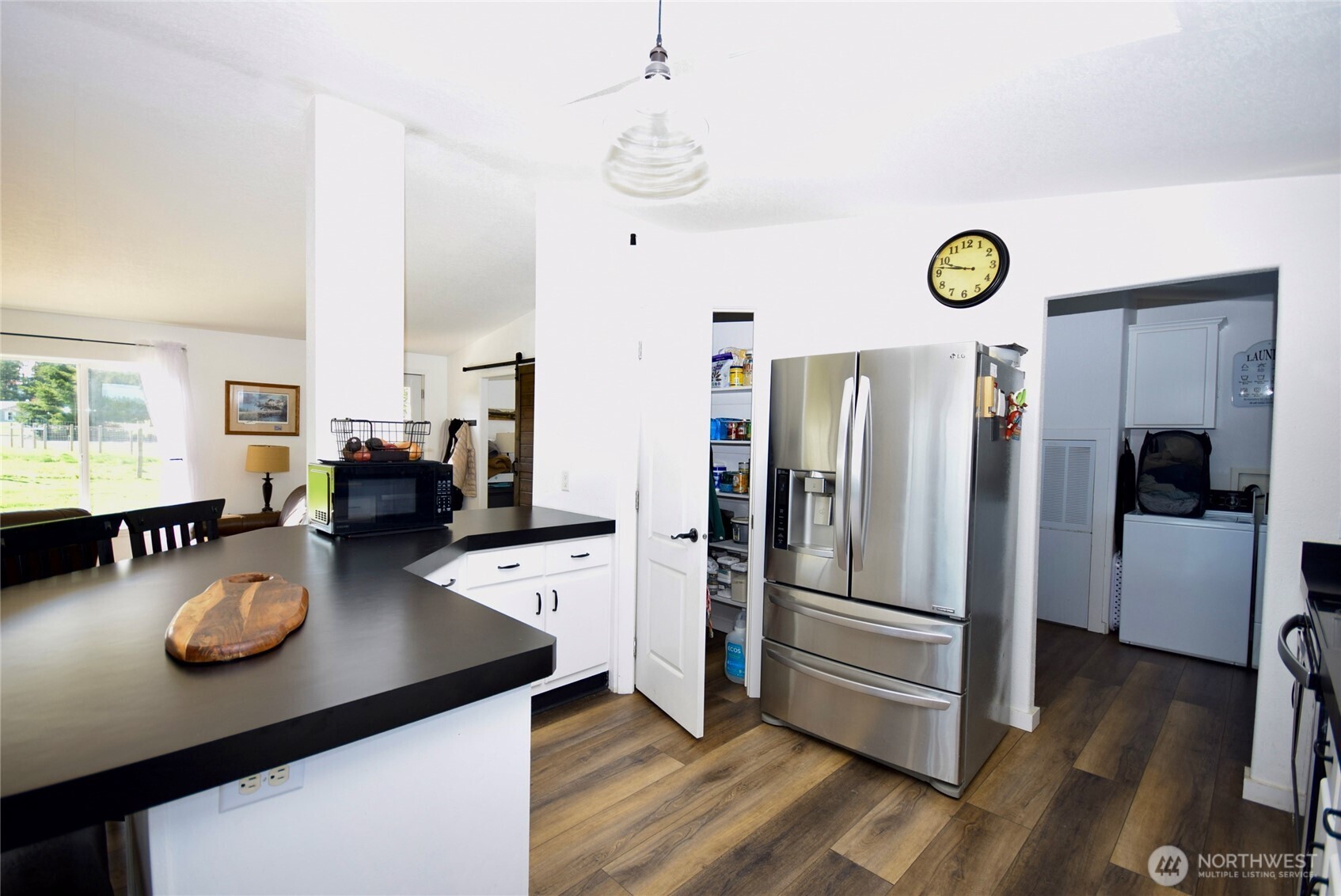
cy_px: 448
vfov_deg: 77.4
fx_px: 559
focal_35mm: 15
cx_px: 670
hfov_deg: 100.4
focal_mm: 10
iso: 400
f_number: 5
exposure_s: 1/100
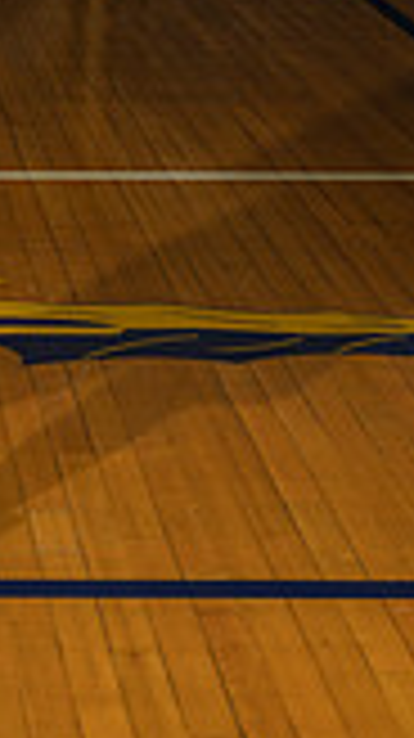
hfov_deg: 9.2
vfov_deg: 16.3
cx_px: -171
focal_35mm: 129
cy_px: -27
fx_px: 2523
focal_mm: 45
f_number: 7.1
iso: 160
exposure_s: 1/200
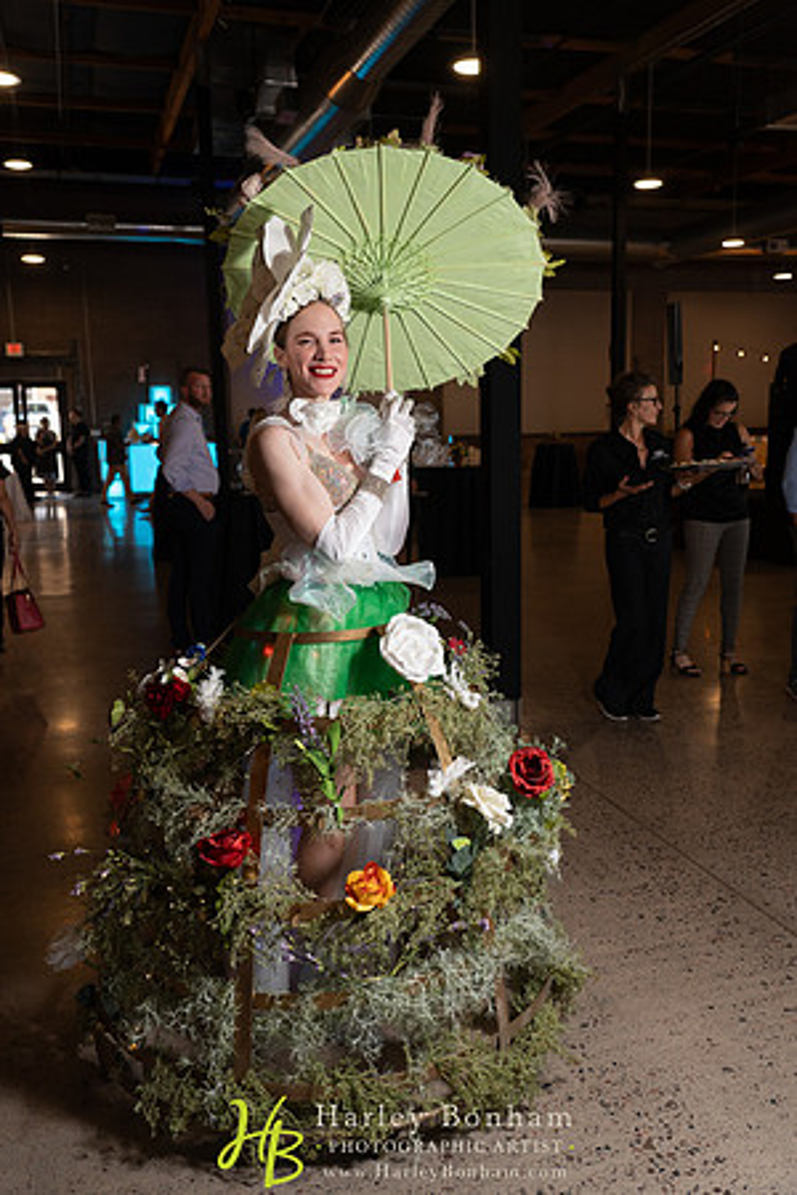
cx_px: 398
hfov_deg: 43.6
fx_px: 996
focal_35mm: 30
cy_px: 598
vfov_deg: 61.9
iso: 1250
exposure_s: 1/125
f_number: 4
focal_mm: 30
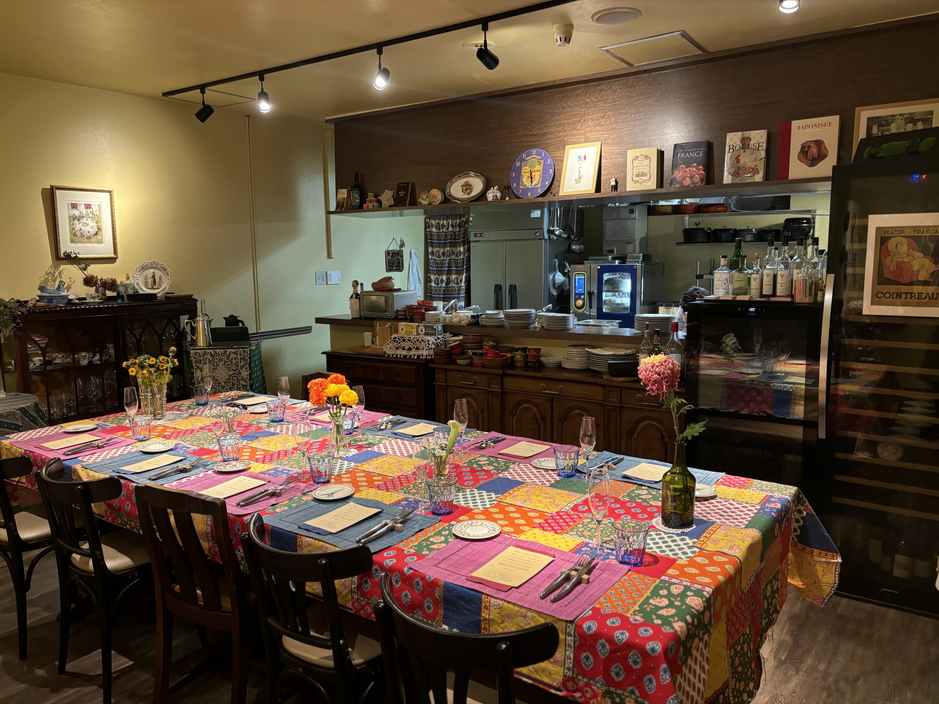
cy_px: 352
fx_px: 705
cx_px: 470
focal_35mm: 26
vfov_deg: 53.1
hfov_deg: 67.3
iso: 250
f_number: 1.6
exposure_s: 1/50
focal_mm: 5.96
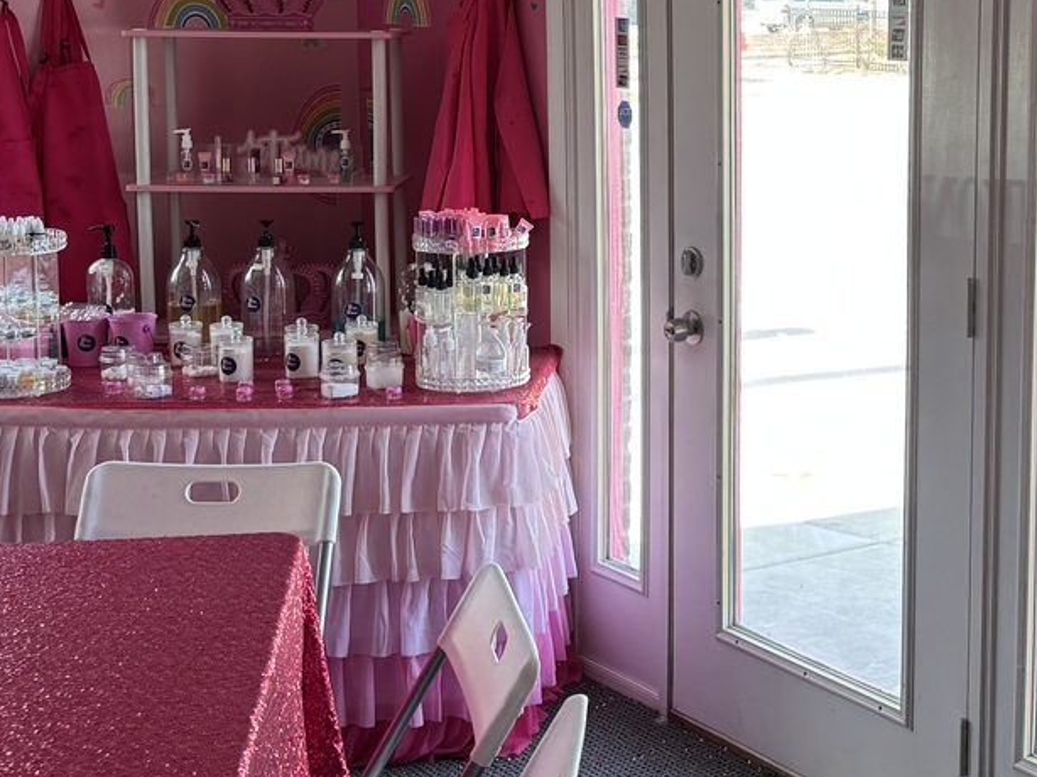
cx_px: 828
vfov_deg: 23.8
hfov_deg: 30.9
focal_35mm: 61
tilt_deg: -7.2
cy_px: 199
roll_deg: -0.1
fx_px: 1827
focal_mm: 5.96
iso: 64
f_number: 1.6
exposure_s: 1/121
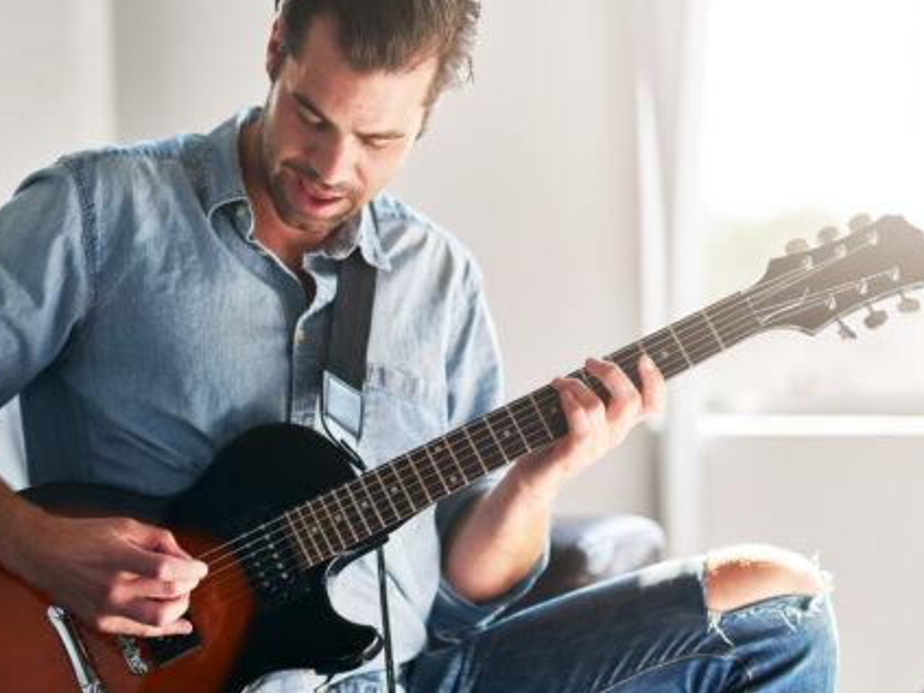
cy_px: 366
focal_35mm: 108
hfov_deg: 18.2
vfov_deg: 13.7
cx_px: 438
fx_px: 2882
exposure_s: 1/320
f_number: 1.7
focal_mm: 85
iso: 100
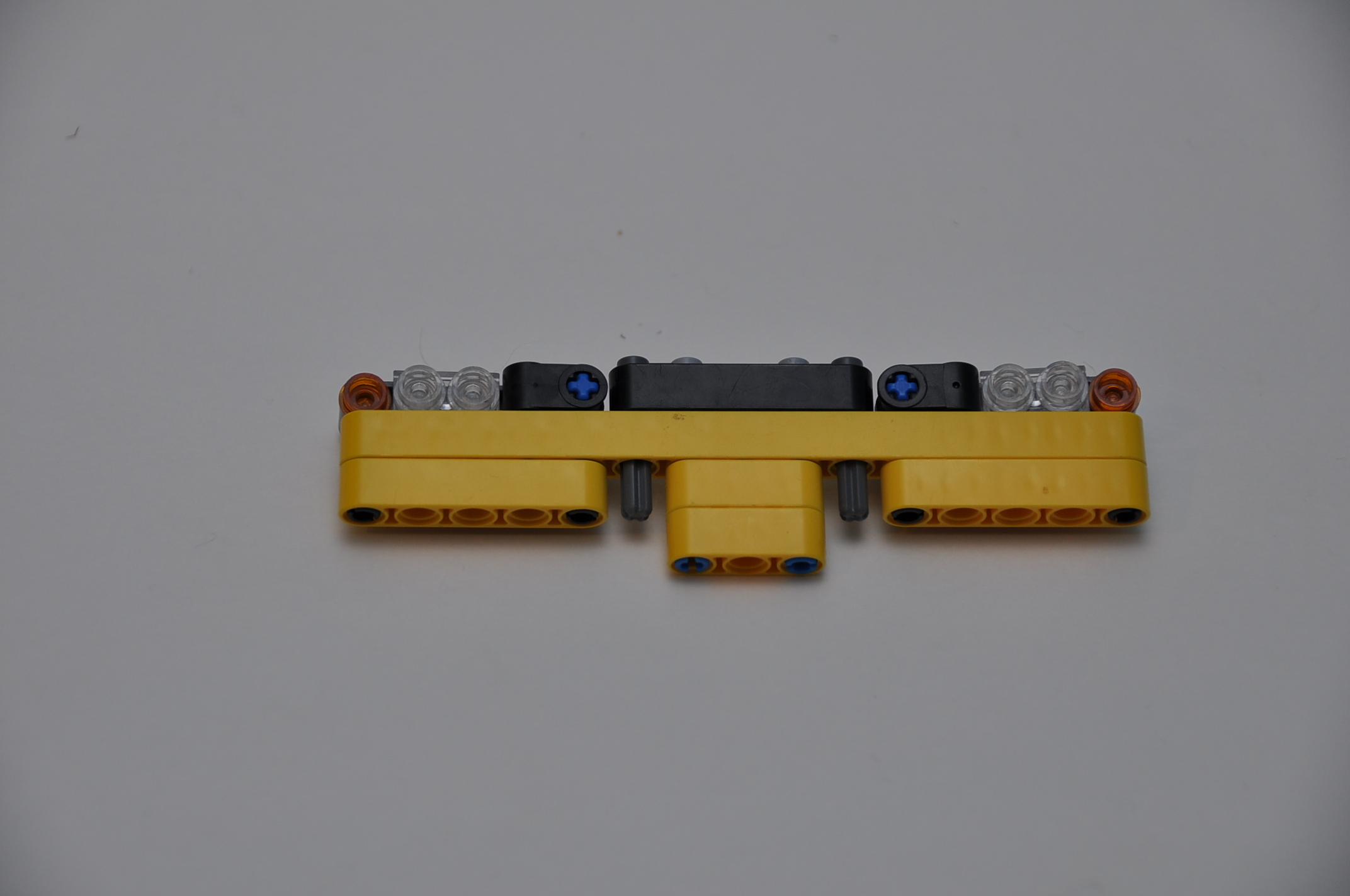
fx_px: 5056
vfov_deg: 10.1
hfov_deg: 15.2
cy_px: 448
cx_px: 675
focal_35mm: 135
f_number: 5.3
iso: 200
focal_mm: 90
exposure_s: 1/60
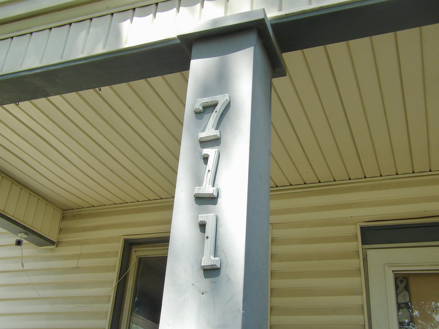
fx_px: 495
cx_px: 220
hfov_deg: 47.9
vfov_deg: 36.8
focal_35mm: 39
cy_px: 164
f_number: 3.7
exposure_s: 1/245
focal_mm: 7
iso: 100
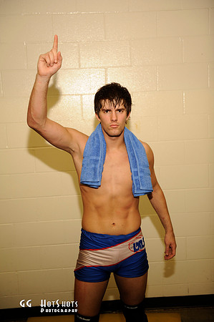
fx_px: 402
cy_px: 161
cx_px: 107
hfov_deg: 29.8
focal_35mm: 45
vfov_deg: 43.6
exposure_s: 1/250
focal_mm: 45
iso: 400
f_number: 2.8
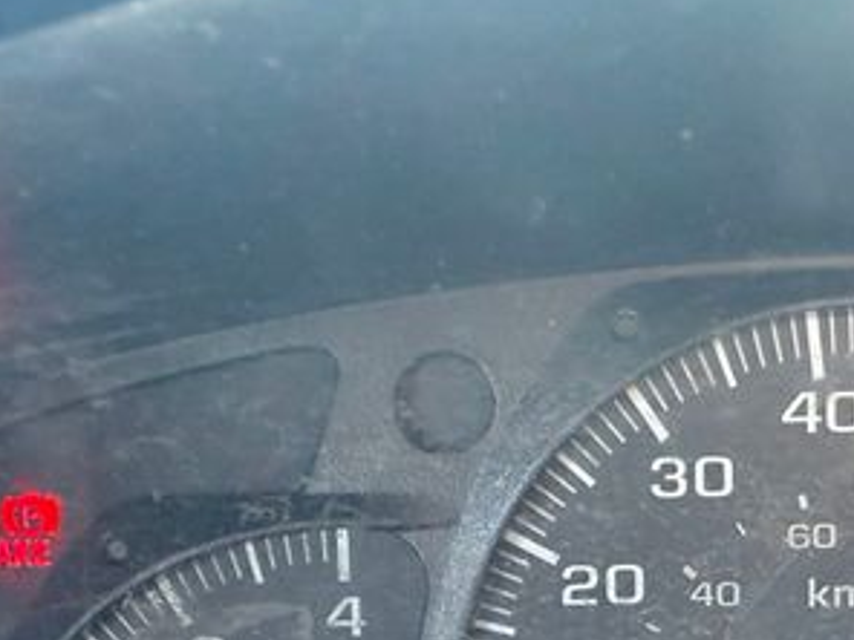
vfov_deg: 26.5
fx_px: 1332
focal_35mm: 54
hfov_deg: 34.5
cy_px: 519
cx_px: 684
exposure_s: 1/94
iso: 320
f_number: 2.2
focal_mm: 2.22
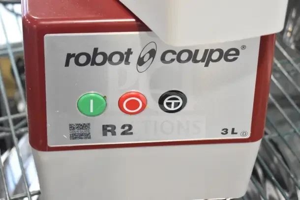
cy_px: 100
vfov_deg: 19.7
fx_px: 575
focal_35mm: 69
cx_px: 150
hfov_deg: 29.2
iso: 6400
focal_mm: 46
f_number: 6.3
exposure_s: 1/160
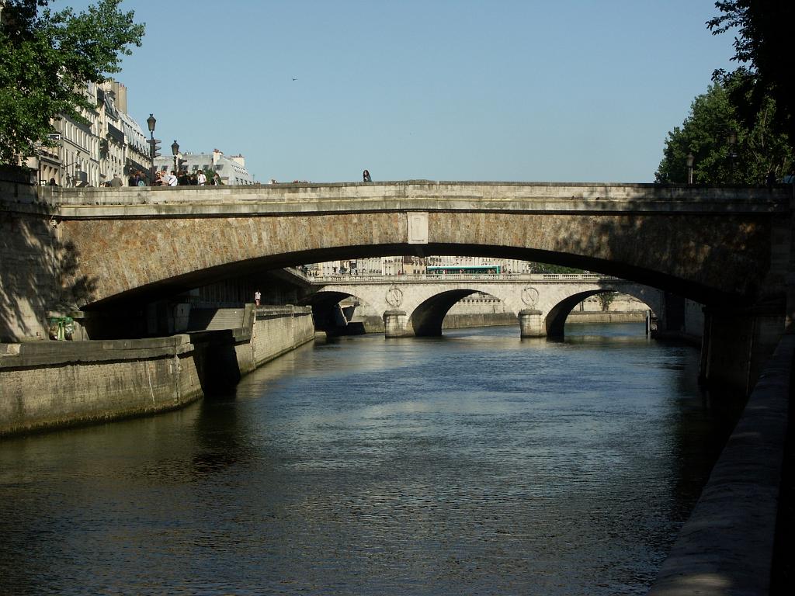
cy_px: 298
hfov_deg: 24.4
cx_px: 398
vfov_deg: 18.4
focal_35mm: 80
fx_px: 1837
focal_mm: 20.51
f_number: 7.1
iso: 64
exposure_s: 1/400
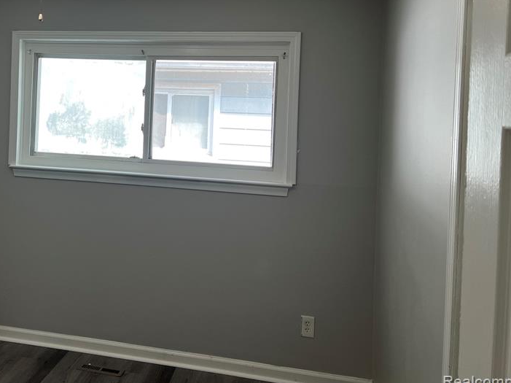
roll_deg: -2.1
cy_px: 113
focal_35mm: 38
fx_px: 561
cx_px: 144
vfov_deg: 37.1
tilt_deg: -0.6
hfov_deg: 47.6
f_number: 1.5
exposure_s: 1/120
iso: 40
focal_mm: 5.7
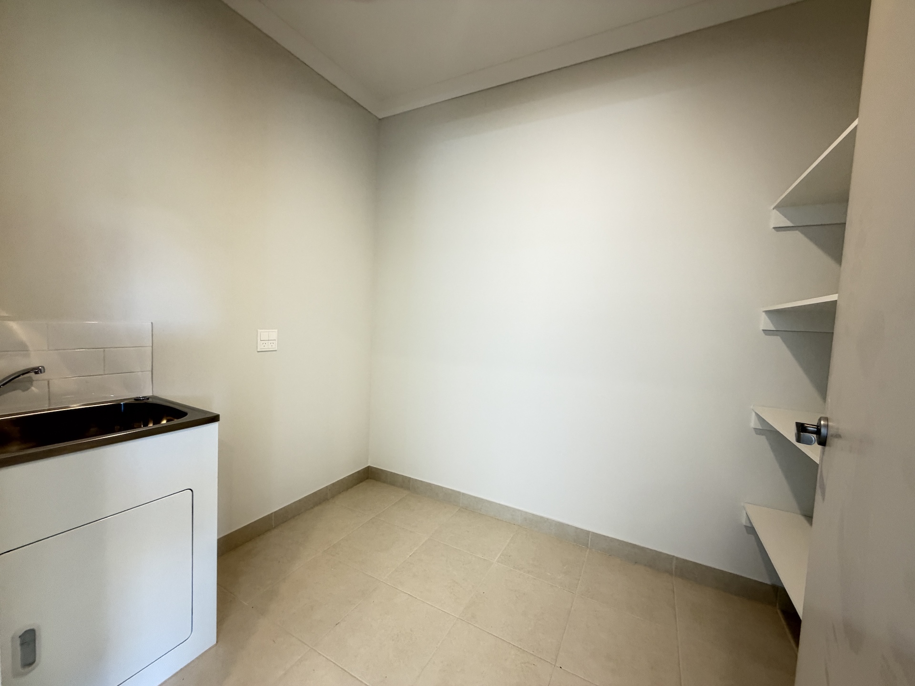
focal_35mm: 14
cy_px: 343
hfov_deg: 102.1
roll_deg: -2.3
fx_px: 370
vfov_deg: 85.7
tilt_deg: -4.0
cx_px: 458
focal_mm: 2.22
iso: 320
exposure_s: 1/50
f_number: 2.2
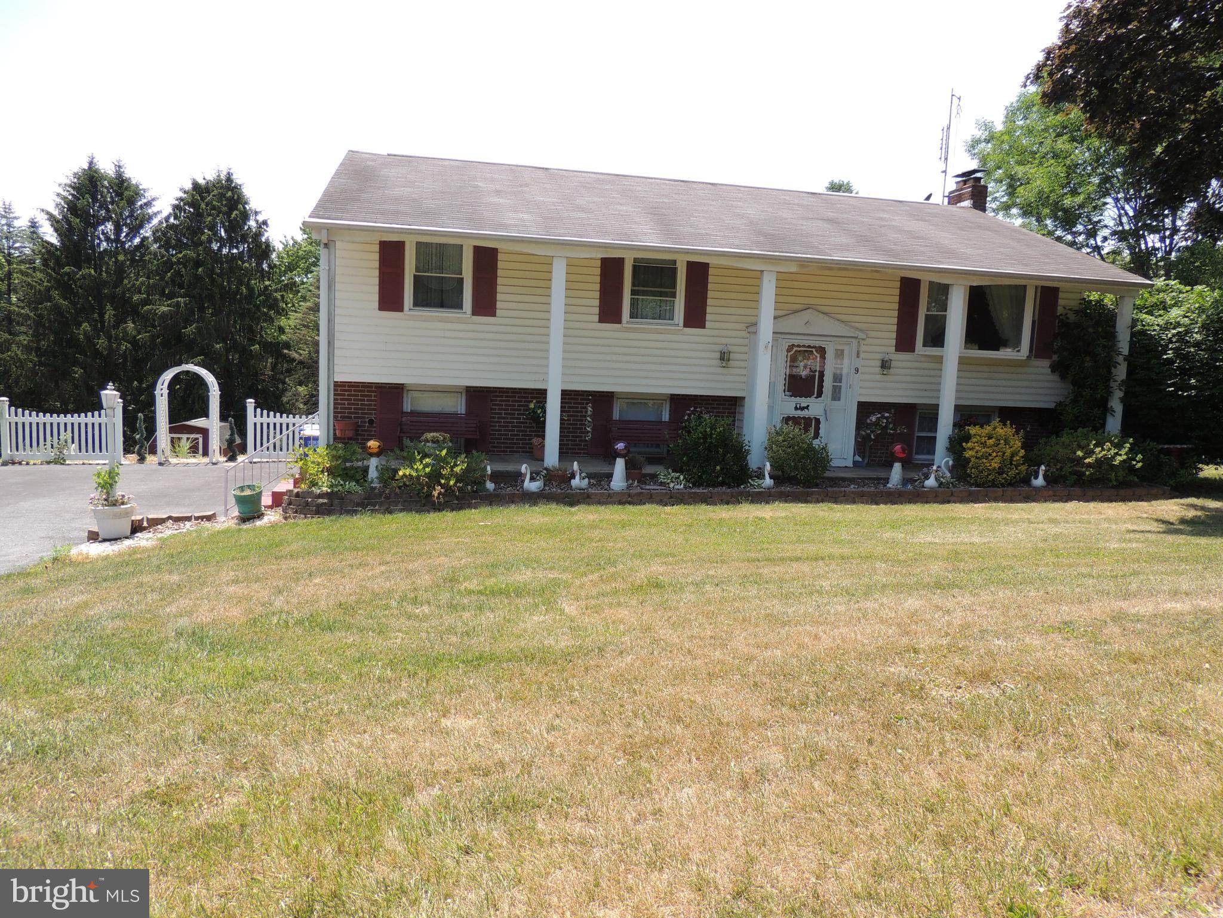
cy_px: 459
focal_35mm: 24
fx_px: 848
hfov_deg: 71.6
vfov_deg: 56.8
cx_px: 612
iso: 100
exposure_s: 1/640
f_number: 3
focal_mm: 4.3
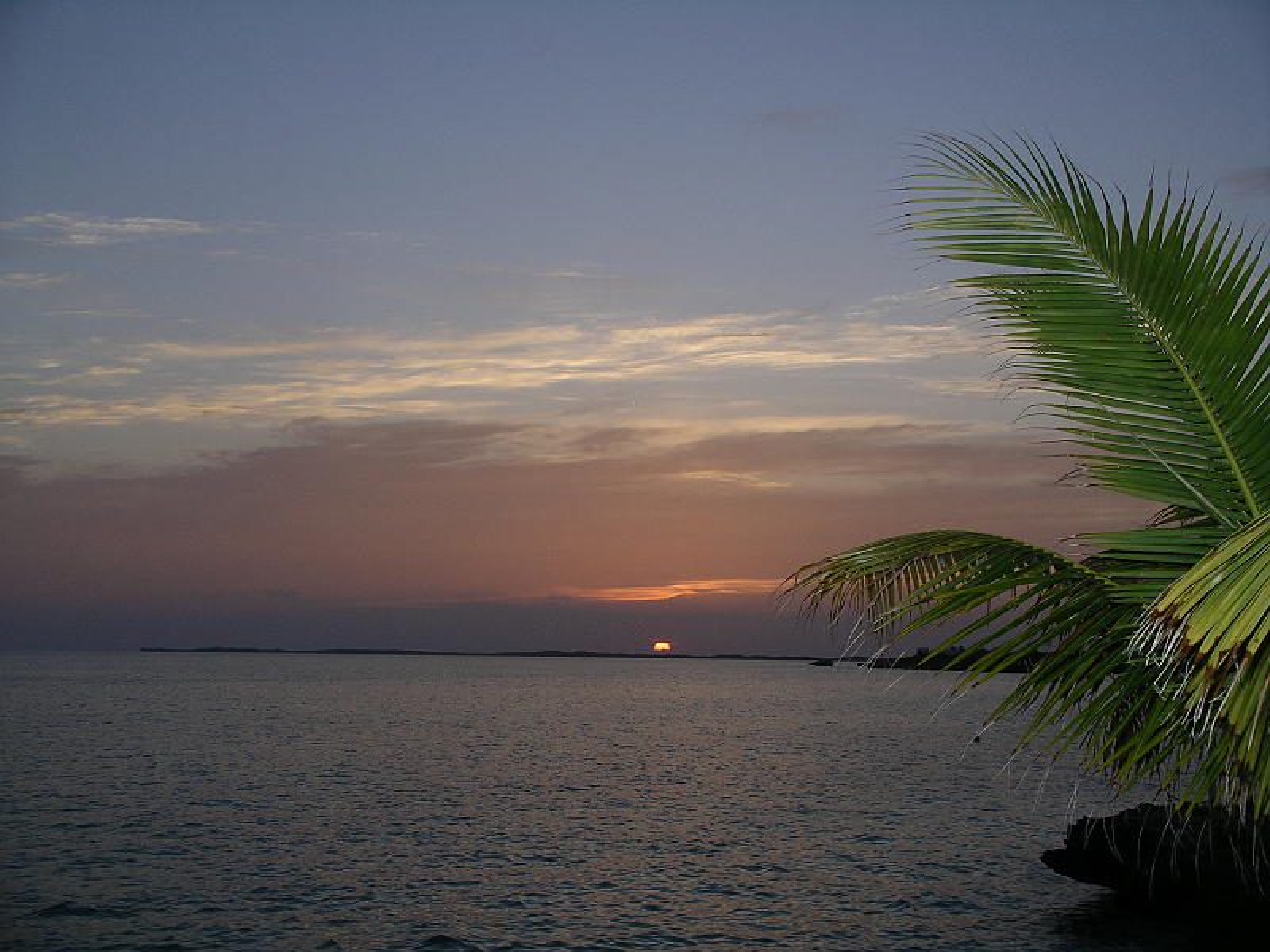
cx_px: 635
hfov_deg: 42.1
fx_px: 1651
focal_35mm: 45
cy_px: 476
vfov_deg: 32.2
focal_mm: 9.3
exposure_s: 1/300
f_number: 3
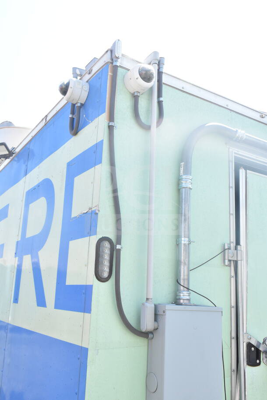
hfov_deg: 38.4
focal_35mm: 34
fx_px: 383
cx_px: 134
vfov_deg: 55.1
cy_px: 200
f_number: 11
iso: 1600
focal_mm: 23
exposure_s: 1/500
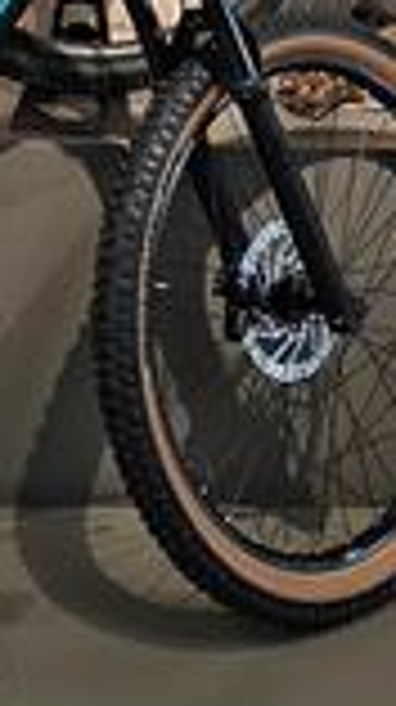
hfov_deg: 12.4
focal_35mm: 96
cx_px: -4
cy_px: -423
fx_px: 1797
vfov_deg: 18.9
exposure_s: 1/100
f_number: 1.7
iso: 160
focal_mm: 6.3
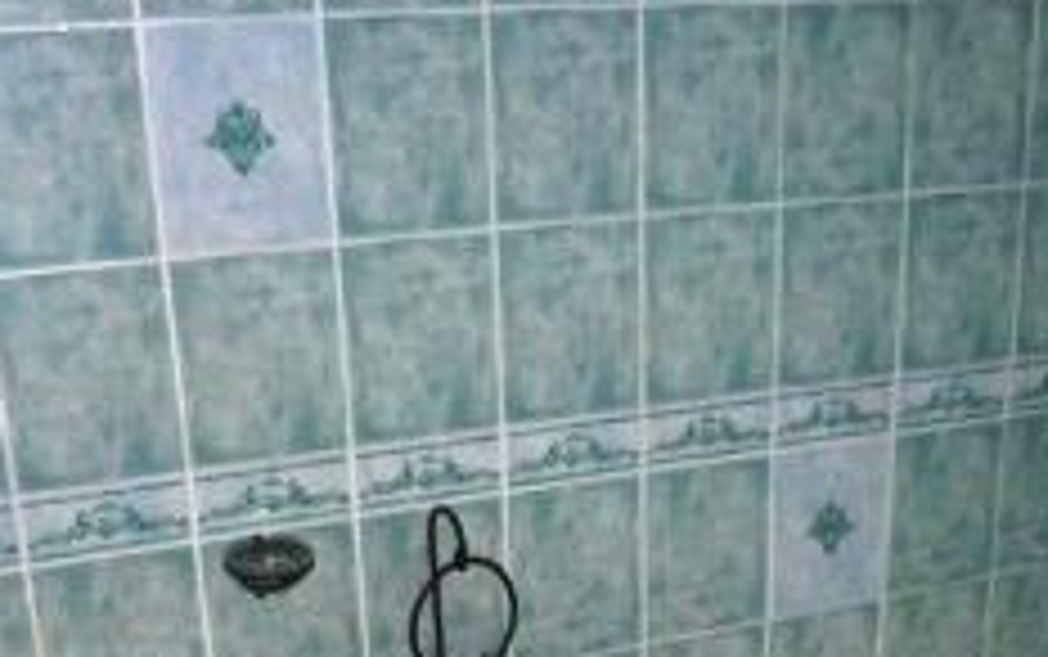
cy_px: 724
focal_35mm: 57
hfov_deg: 35.6
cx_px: 607
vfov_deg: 21.6
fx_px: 1629
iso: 200
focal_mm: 5
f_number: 2.8
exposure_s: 1/30
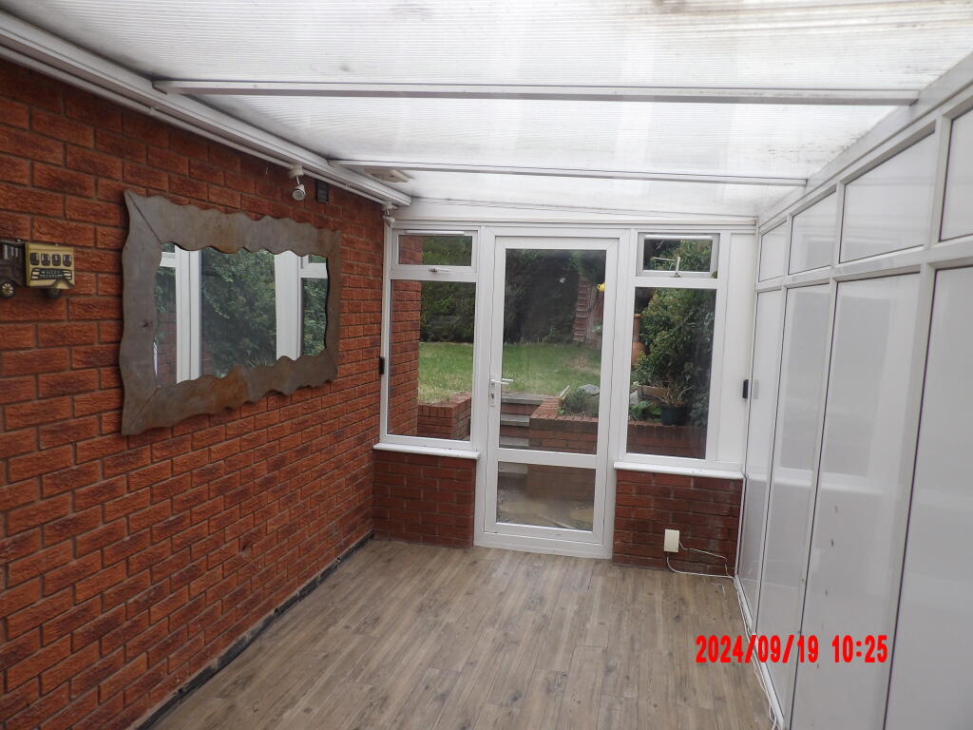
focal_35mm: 24
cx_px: 486
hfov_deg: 71.6
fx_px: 675
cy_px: 365
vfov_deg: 56.8
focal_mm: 4.3
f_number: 3.2
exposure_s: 1/179
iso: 100
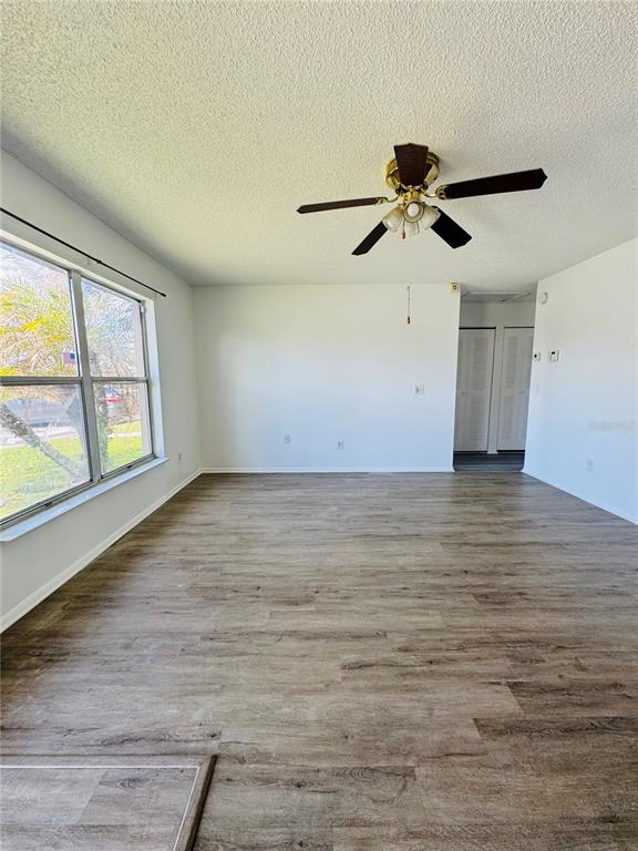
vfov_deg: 102.1
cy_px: 426
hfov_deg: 85.7
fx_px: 344
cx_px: 319
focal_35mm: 14
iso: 50
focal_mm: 2.22
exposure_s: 1/99
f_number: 2.2
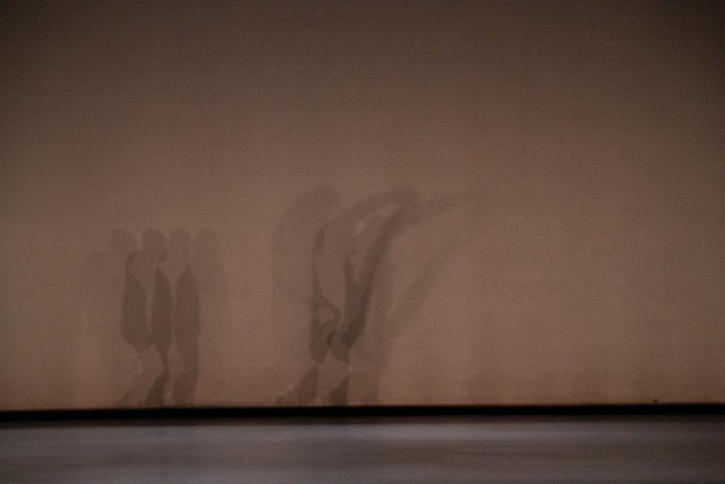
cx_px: 362
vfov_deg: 10.2
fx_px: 2719
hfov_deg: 15.2
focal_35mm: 135
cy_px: 242
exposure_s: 1/500
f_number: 6.3
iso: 12800
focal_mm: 135
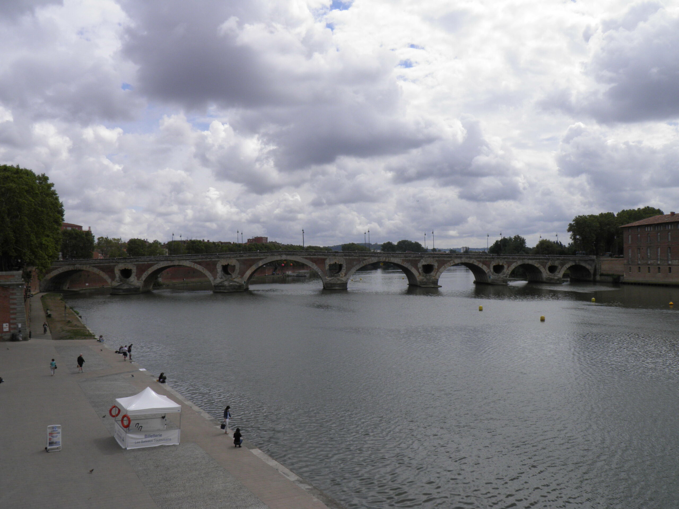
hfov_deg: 60.0
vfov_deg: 46.8
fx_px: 588
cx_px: 340
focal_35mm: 30
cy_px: 254
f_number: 5.9
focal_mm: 5.5
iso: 50
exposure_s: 1/500
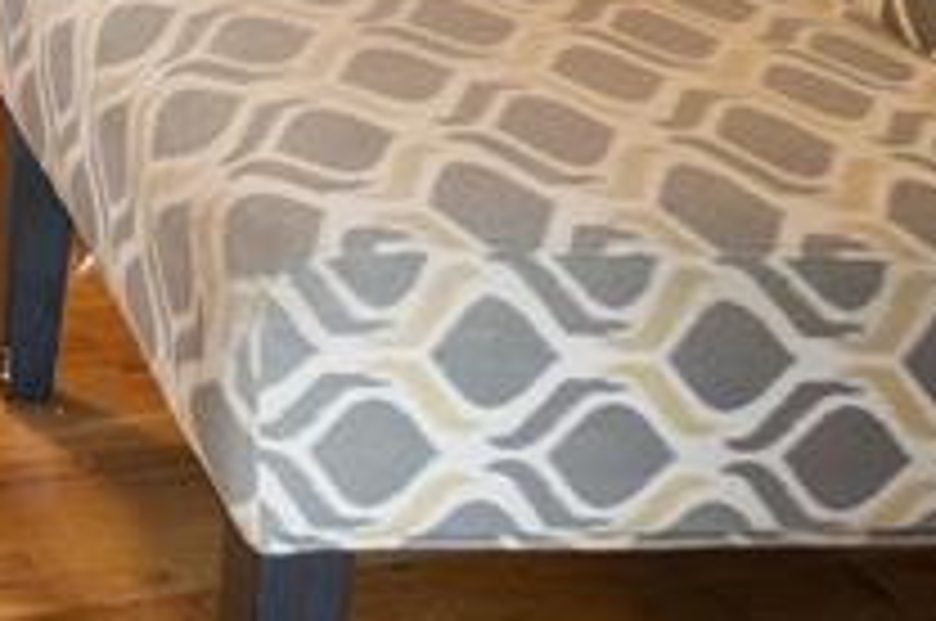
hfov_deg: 12.9
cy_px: -893
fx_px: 3842
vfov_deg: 8.4
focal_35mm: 148
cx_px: -616
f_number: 9
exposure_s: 1/6
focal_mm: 30
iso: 320
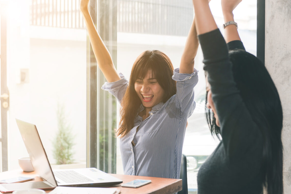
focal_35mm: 73
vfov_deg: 18.7
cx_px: 143
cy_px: 93
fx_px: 590
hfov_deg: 27.7
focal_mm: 70
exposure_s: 1/125
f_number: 4
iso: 320
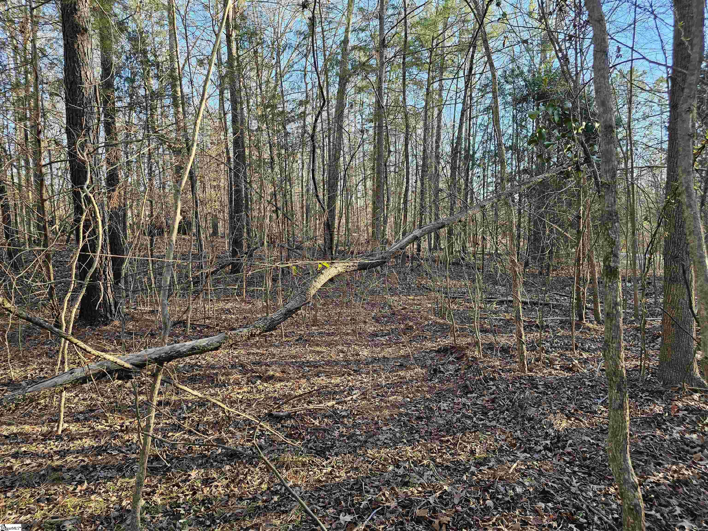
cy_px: 266
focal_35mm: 23
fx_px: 470
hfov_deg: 73.9
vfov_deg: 58.9
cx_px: 354
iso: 40
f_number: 1.7
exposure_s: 1/120
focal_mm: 6.3
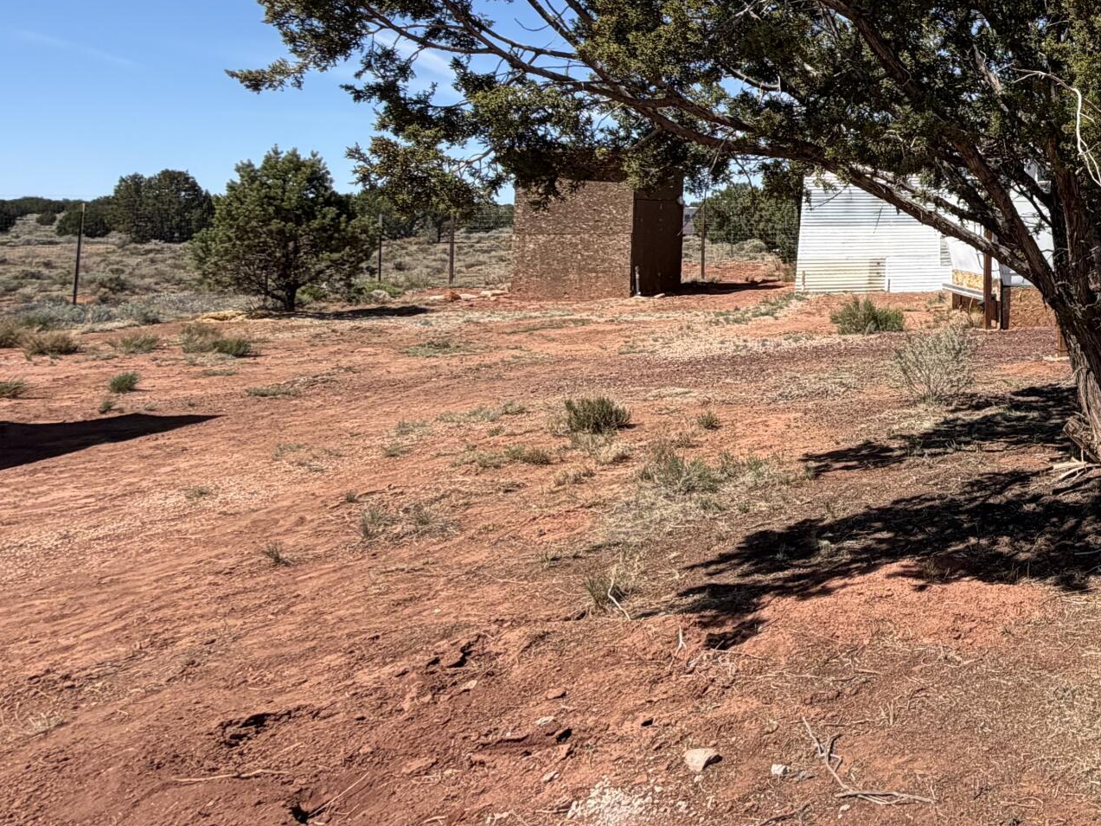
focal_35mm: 33
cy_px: 162
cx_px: 1194
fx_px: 1050
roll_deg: +0.6
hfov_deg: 43.6
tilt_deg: +3.0
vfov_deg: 41.1
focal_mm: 2.22
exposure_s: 1/770
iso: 25
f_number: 2.2
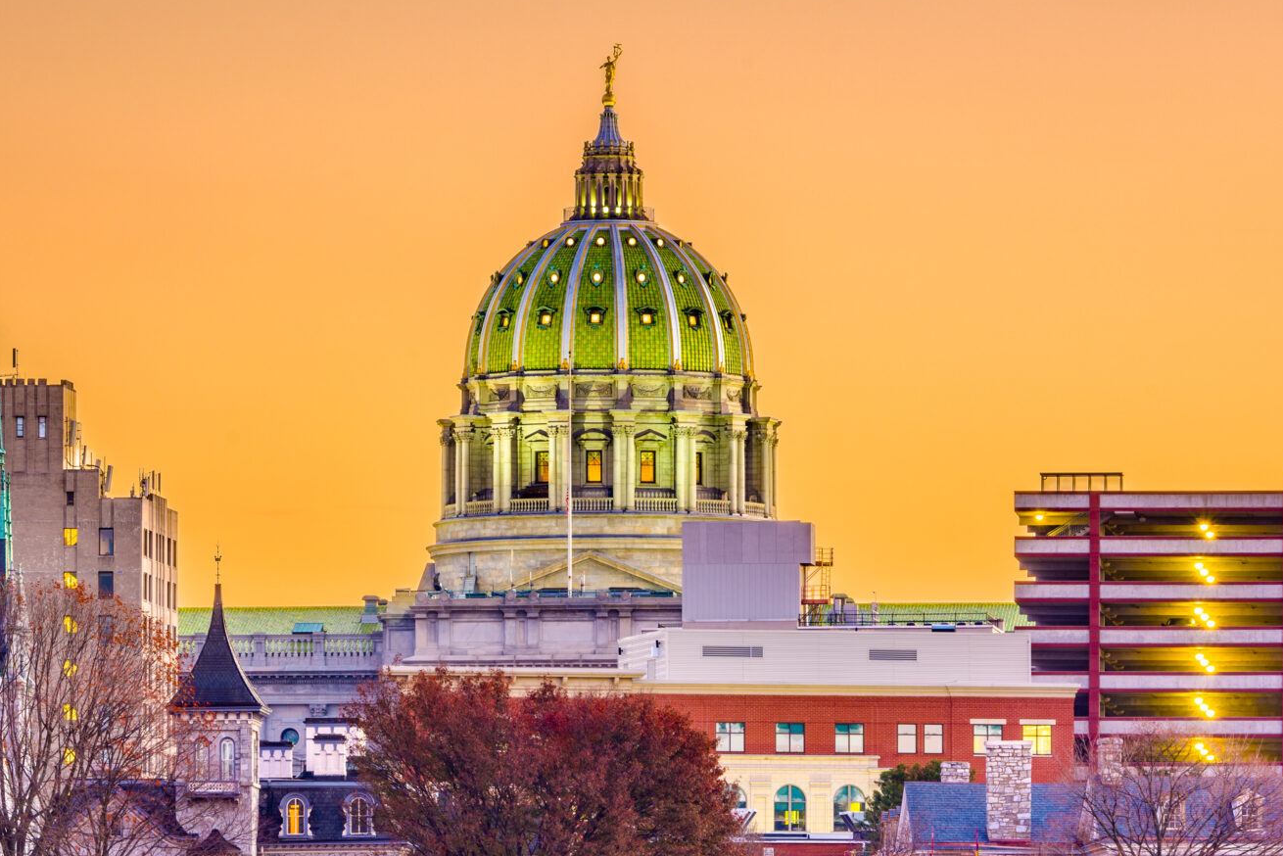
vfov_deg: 4.0
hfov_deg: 6.0
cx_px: 326
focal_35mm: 342
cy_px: 815
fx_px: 12190
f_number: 16
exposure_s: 13
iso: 64
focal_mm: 175
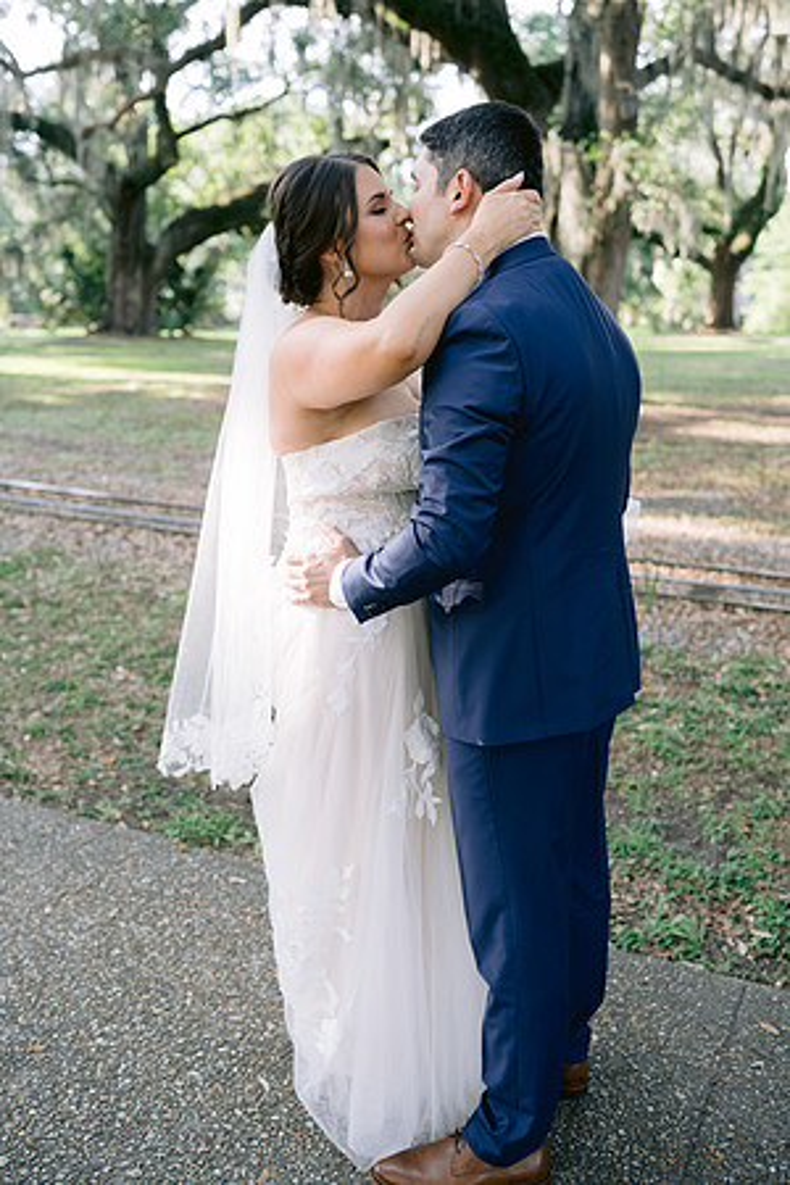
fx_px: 1152
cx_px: 395
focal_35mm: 35
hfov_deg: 37.9
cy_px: 592
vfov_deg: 54.4
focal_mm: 35
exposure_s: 1/250
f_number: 2.8
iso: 250
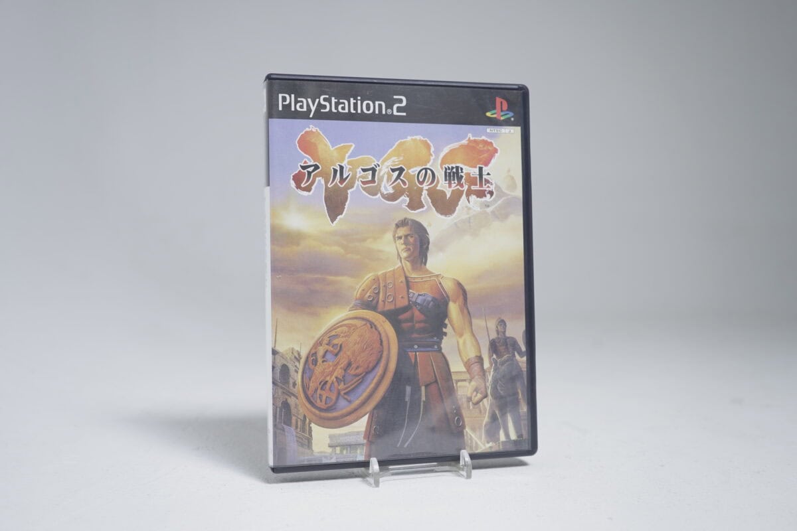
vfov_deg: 35.9
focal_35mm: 37
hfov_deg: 51.9
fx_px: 819
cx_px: 398
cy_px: 266
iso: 640
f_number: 5.6
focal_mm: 37
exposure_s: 1/25
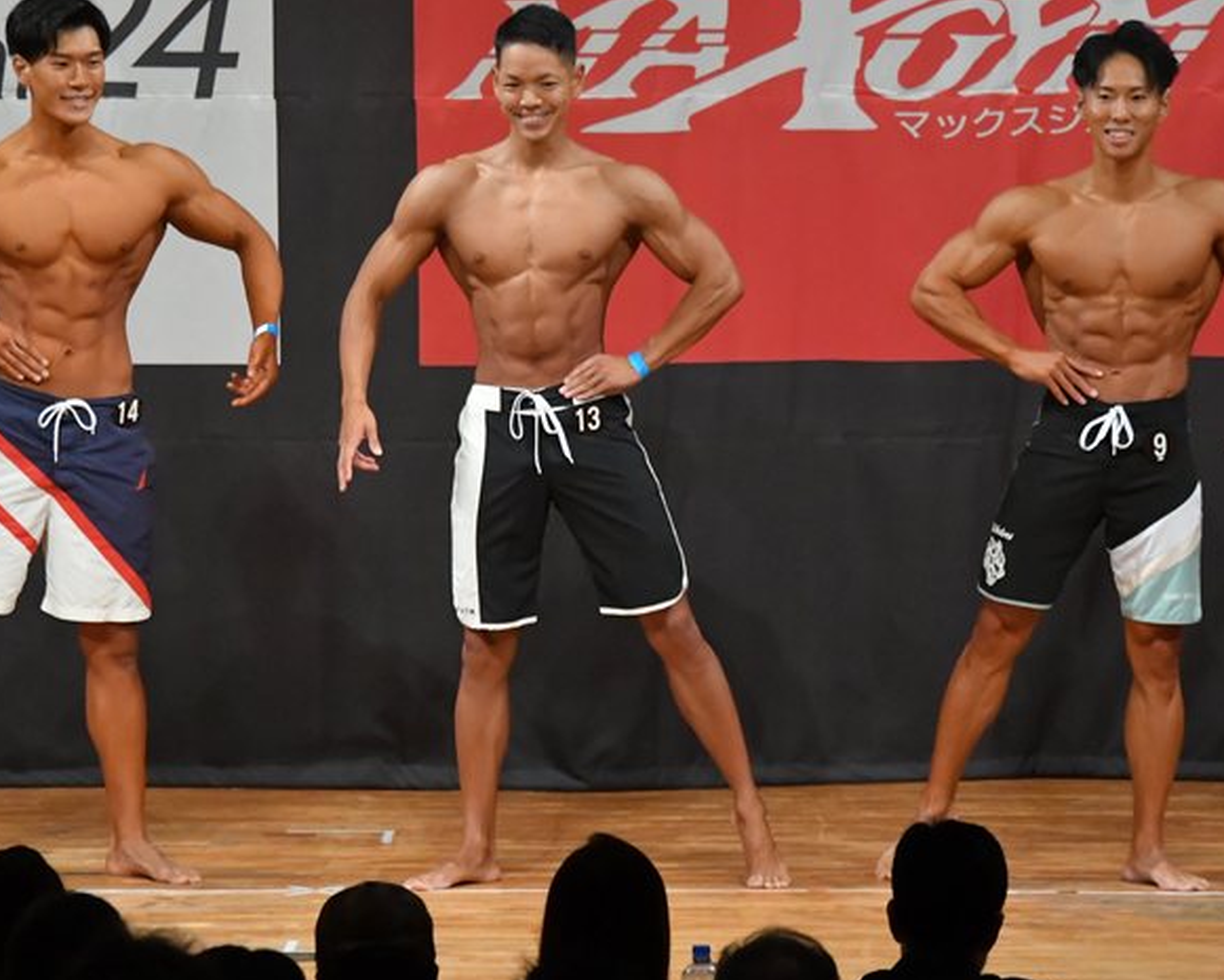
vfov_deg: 4.9
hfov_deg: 6.1
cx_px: 534
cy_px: 457
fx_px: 11558
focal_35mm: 319
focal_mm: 170
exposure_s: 1/400
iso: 7200
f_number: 5.6
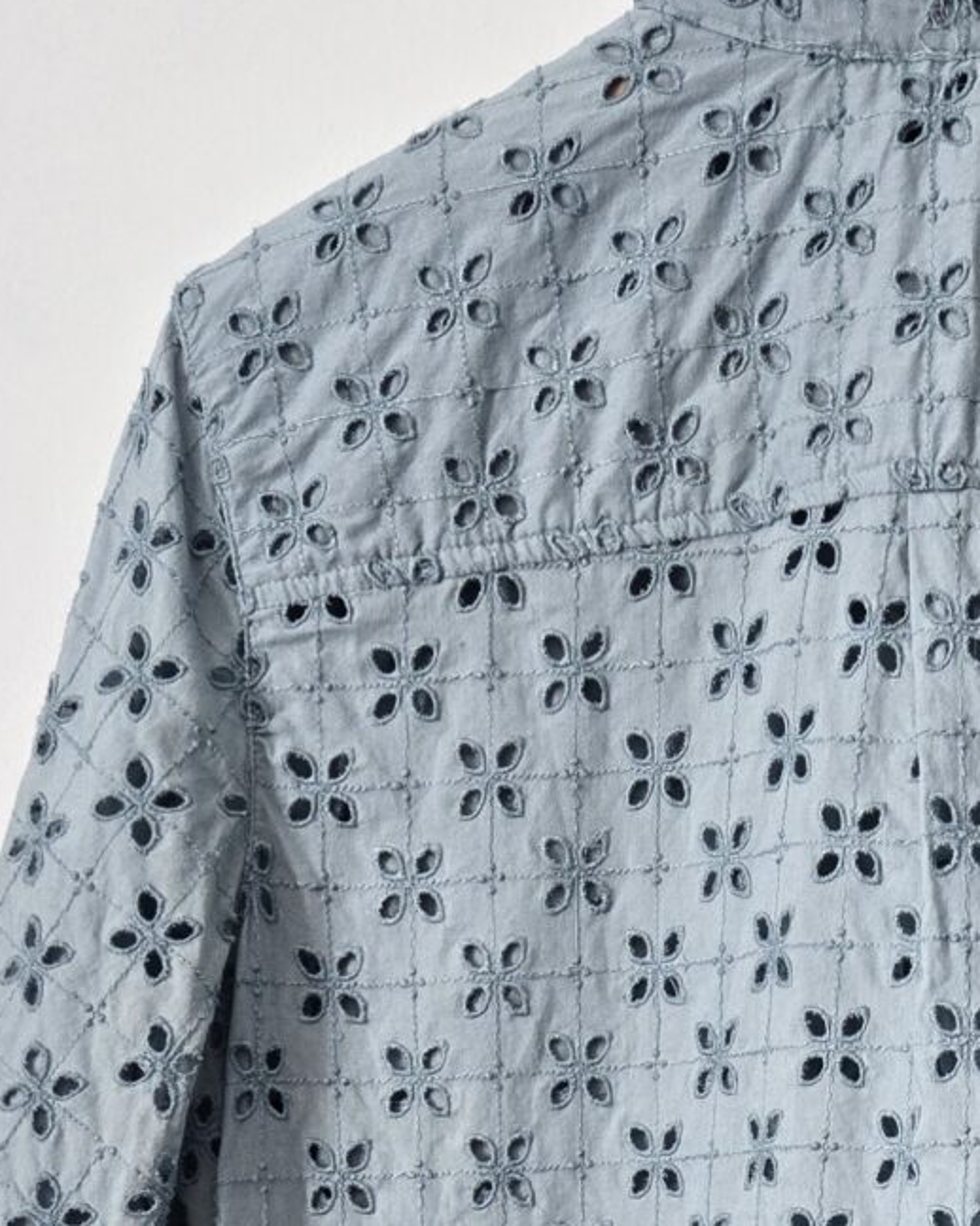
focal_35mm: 71
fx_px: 2575
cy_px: 1638
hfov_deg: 21.0
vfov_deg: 23.4
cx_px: 925
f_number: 1.8
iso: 200
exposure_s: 1/120
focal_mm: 5.4
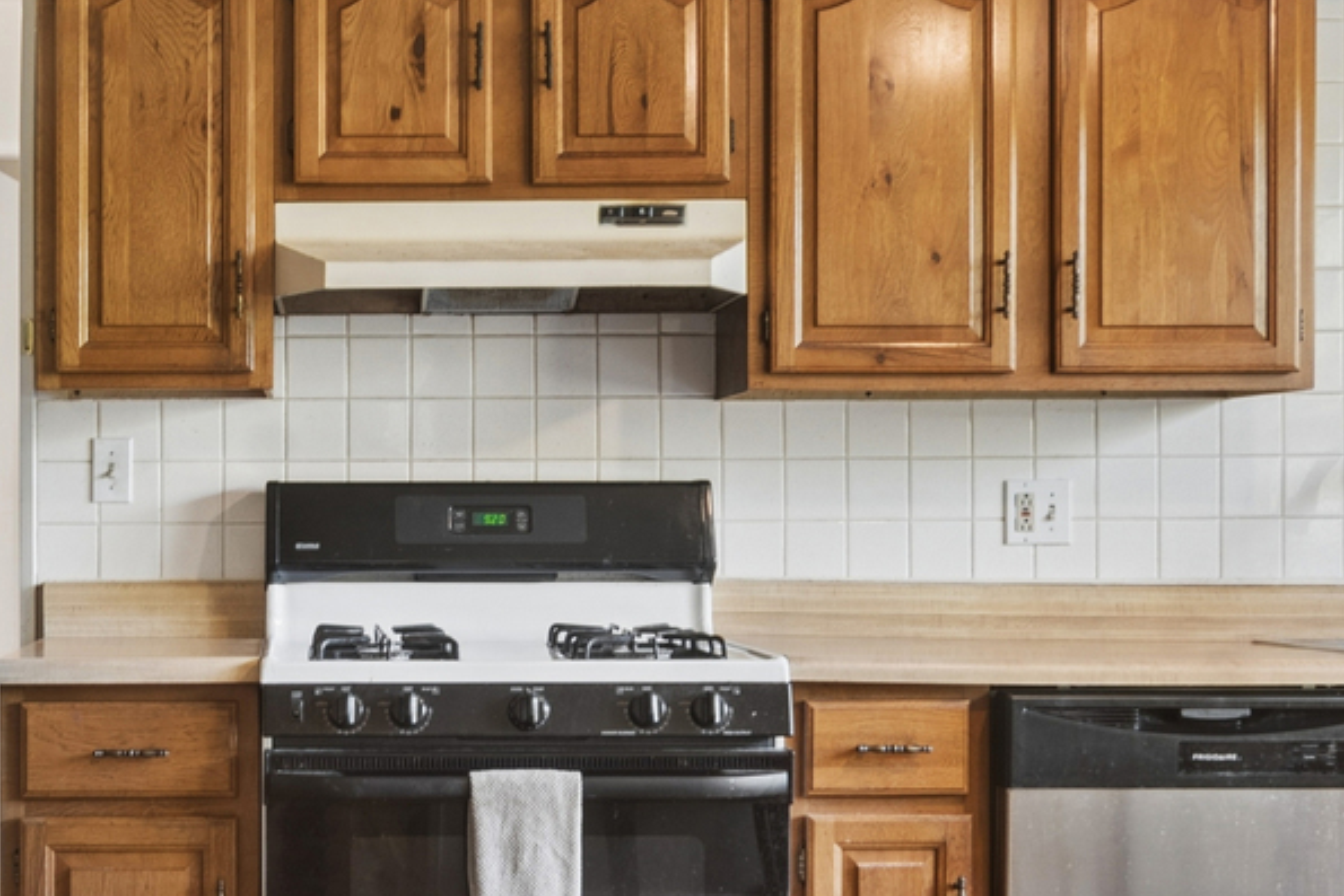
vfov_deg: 27.5
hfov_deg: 40.3
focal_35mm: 49
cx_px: 619
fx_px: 1830
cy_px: 492
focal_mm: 12
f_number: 8
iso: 200
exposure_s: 1/2
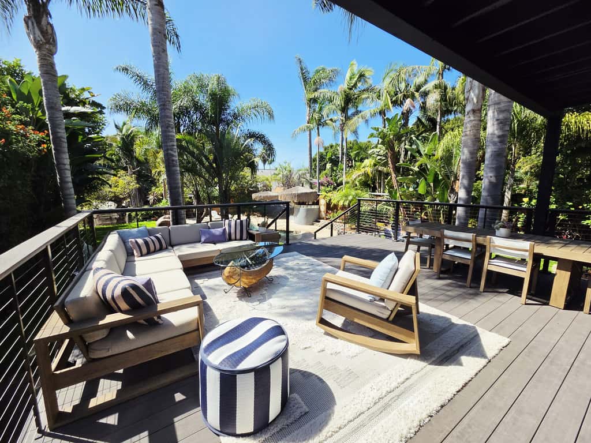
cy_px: 222
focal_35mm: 13
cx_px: 296
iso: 100
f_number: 2.2
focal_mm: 2.2
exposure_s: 1/3333
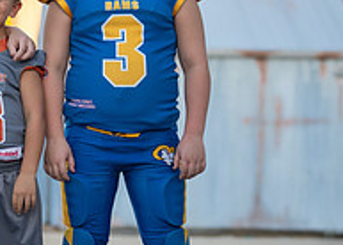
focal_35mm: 235
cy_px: 115
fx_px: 2290
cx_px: -29
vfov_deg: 6.1
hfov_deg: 8.5
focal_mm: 70
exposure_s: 1/320
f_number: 2.8
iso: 250
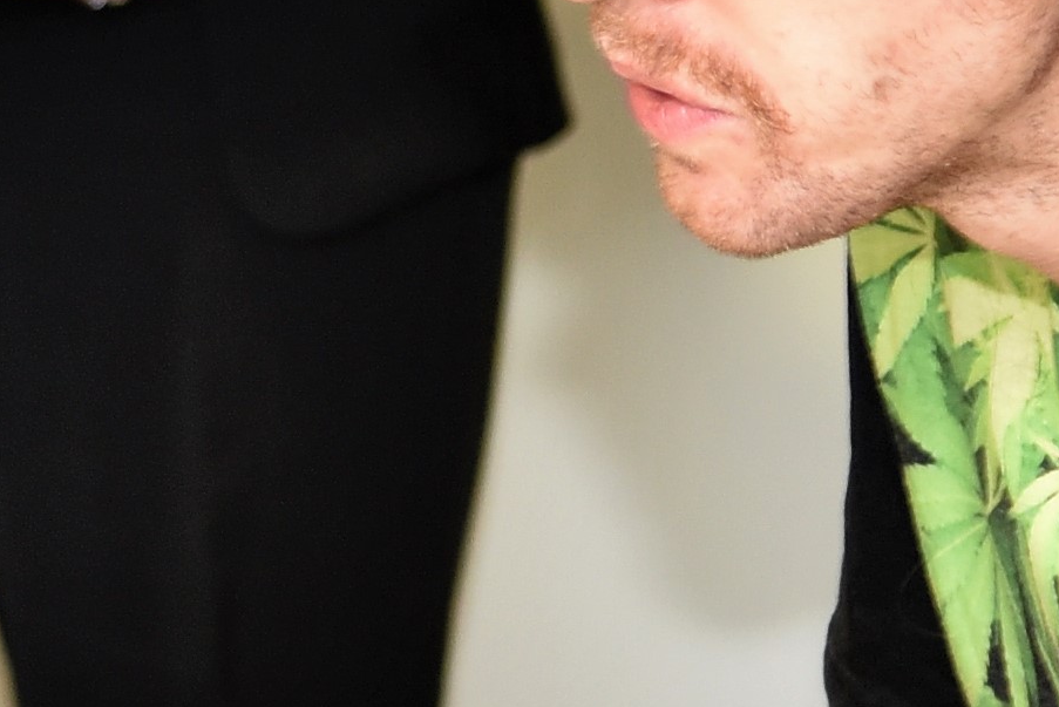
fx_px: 12125
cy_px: -733
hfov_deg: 4.9
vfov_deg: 3.3
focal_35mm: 412
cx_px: -1036
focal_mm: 66
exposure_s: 1/60
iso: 900
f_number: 4
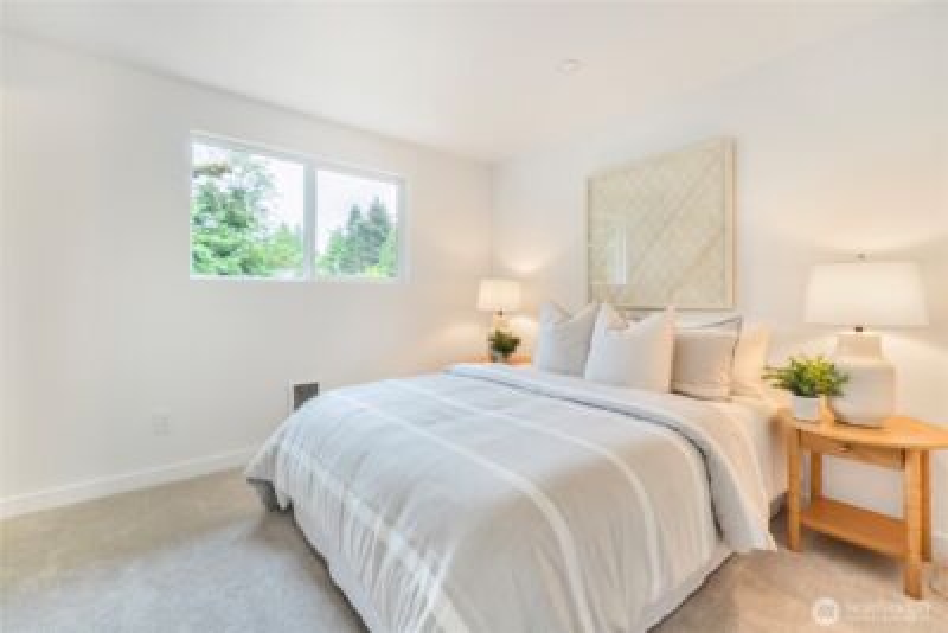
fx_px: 395
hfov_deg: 100.4
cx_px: 474
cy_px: 316
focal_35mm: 15
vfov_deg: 77.4
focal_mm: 10
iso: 800
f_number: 10
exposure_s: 1/30
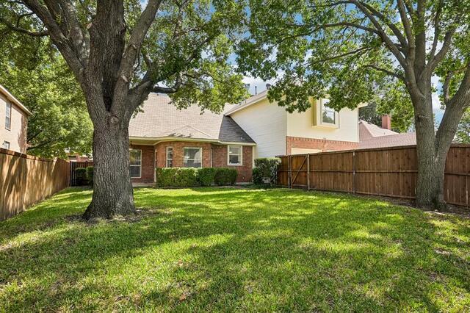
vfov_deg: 64.5
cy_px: 156
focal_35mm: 19
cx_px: 235
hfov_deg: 86.9
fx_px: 248
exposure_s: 1/250
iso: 400
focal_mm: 19
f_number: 8
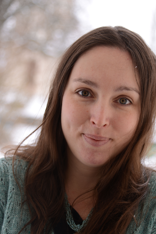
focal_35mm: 85
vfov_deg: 23.9
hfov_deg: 16.1
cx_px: 100
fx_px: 552
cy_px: 140
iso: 125
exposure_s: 1/125
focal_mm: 66
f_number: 4
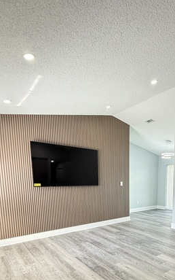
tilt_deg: -8.2
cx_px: 127
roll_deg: +0.1
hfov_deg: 49.5
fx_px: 183
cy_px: 209
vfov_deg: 69.9
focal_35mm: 24
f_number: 2.2
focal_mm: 2.22
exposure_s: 1/120
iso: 500
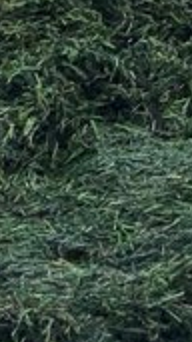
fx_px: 2583
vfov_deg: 7.1
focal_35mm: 285
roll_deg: -0.5
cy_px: -476
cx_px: 876
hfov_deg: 3.9
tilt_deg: -3.8
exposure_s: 1/1600
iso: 20
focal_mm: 3.99
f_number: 1.8
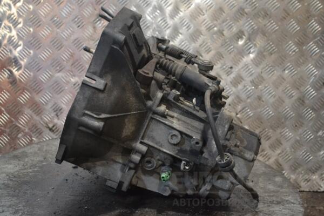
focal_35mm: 68
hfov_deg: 29.9
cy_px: 108
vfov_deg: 20.2
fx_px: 607
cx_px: 162
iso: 3200
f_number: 5.3
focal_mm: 45
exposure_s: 1/100
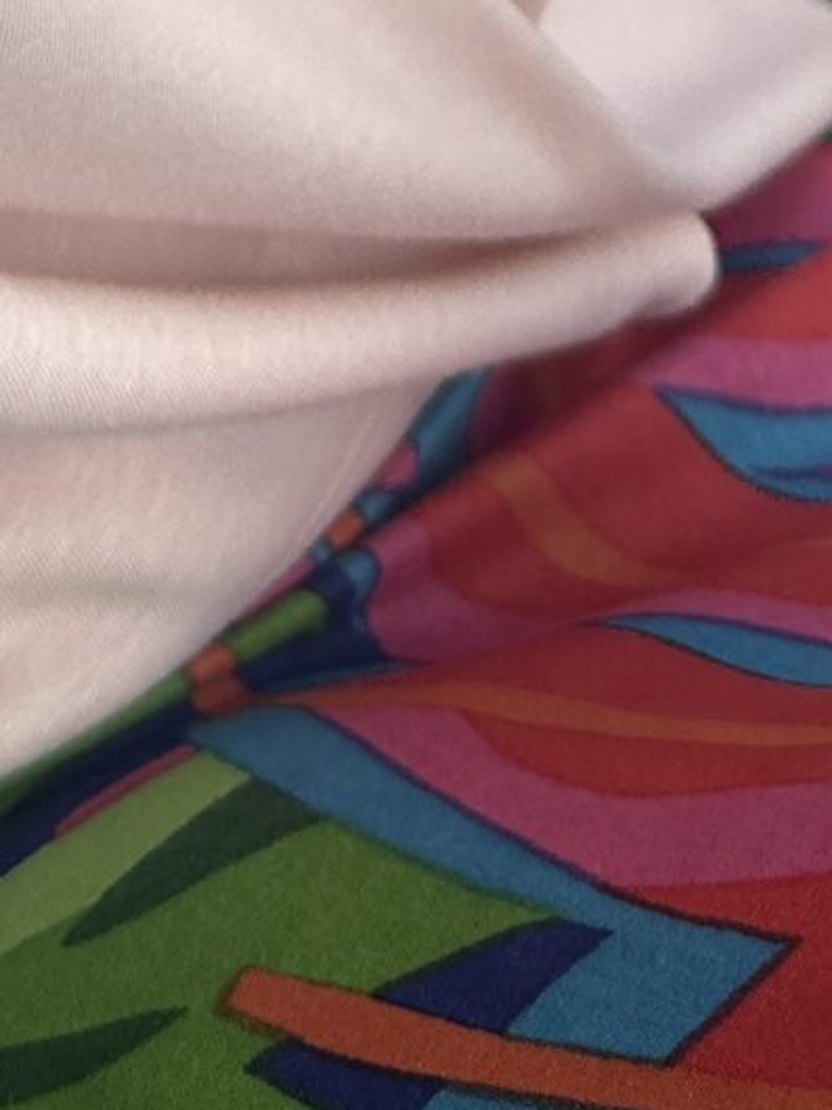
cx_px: -369
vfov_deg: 13.2
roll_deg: -3.5
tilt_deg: -15.5
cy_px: -1462
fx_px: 3720
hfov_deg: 12.2
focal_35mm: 116
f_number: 1.78
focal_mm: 6.86
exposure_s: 1/2469
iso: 80
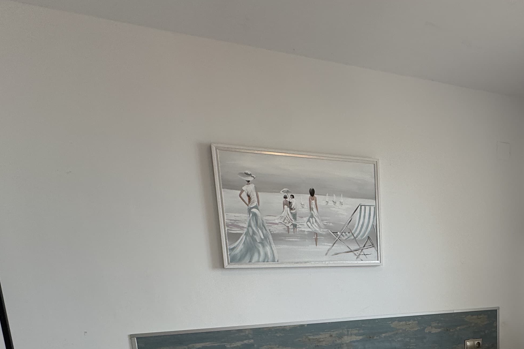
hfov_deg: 57.4
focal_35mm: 30
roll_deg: +2.2
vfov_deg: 38.1
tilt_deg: -11.1
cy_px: 359
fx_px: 437
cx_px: 419
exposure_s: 1/163
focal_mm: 2.22
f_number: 2.2
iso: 40
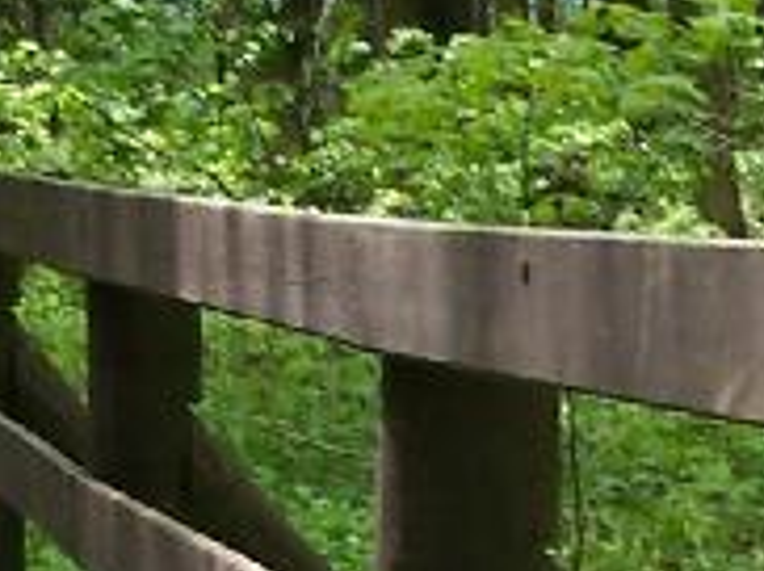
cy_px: 689
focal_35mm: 214
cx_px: 865
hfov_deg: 9.2
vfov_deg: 6.9
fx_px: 4717
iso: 80
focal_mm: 6.3
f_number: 2.8
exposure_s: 1/160
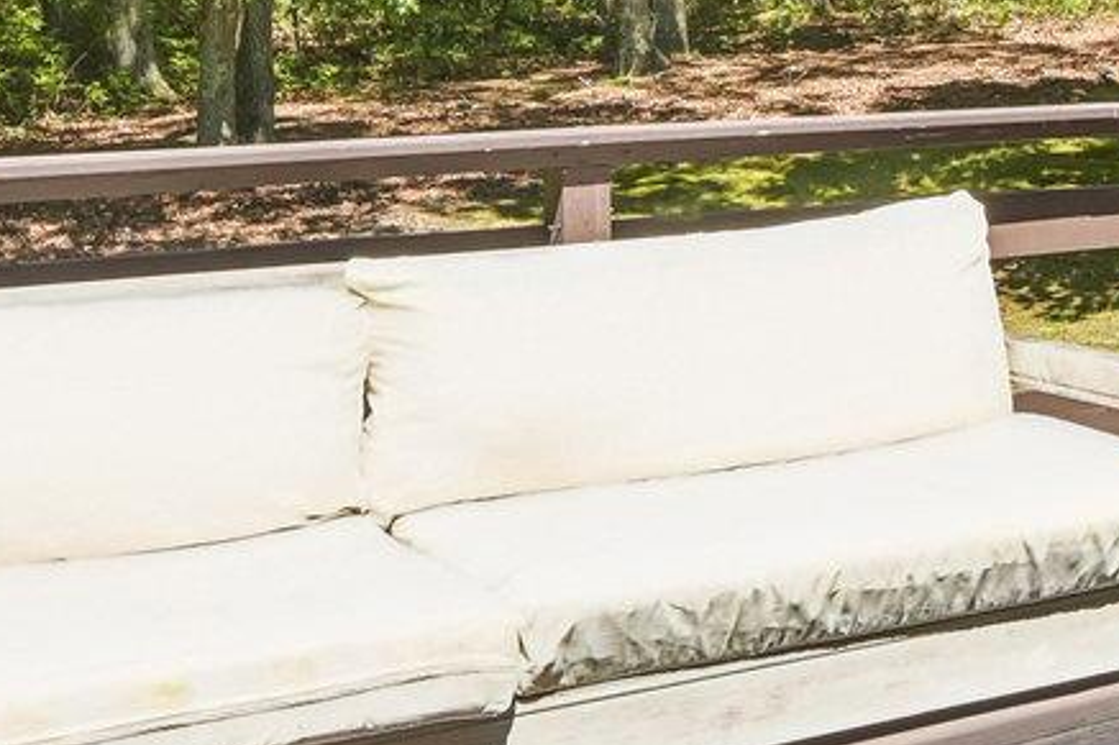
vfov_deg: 17.7
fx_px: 2330
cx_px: 1278
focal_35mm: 75
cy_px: -29
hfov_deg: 24.8
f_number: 9
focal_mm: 16
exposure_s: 1/100
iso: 160
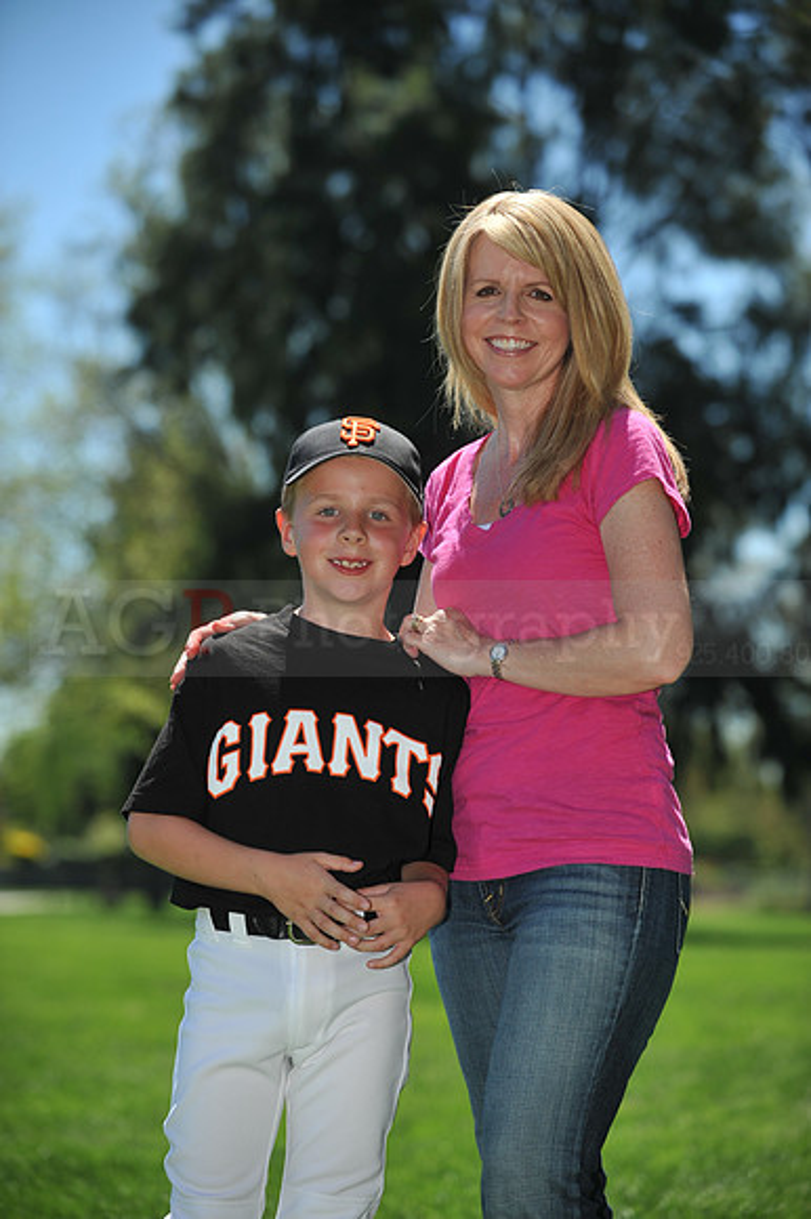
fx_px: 3383
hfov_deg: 13.7
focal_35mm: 100
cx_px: 406
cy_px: 610
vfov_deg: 20.4
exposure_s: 1/2000
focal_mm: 100
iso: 200
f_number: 4
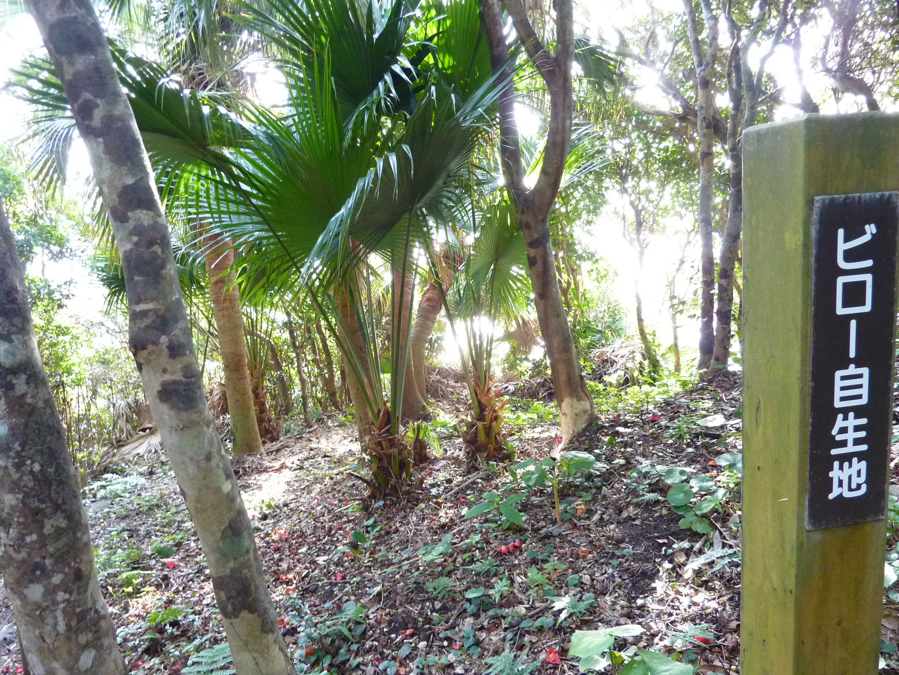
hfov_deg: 69.4
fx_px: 649
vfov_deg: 54.9
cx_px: 450
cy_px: 338
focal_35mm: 25
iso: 320
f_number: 3.3
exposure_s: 1/30
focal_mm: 4.1
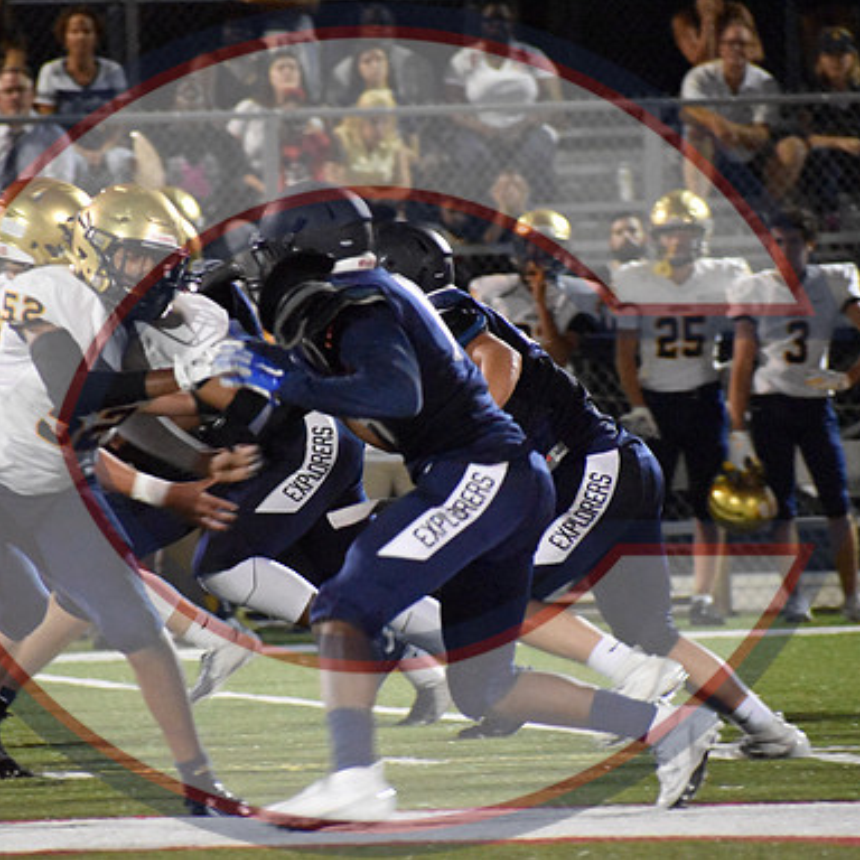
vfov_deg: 3.6
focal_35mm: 481
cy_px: 429
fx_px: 13520
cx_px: 361
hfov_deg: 3.6
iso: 12800
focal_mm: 250
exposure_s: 1/250
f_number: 6
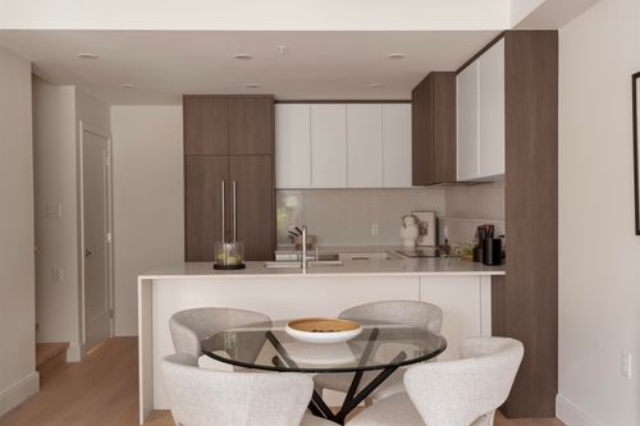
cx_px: 320
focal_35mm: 35
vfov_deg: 37.8
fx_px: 622
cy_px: 213
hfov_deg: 54.5
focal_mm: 35
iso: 100
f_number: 8
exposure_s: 1.6
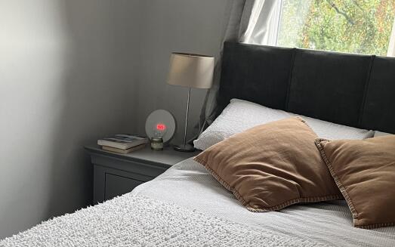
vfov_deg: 23.3
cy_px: 230
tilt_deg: -21.4
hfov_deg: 37.5
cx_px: 169
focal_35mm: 54
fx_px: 581
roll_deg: -5.0
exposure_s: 1/77
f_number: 1.6
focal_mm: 5.1
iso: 125
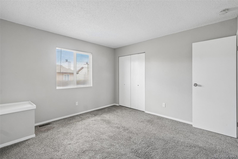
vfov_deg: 77.3
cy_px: 80
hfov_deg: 100.4
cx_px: 119
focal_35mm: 15
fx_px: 99
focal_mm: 10
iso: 800
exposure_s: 1/10
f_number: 8
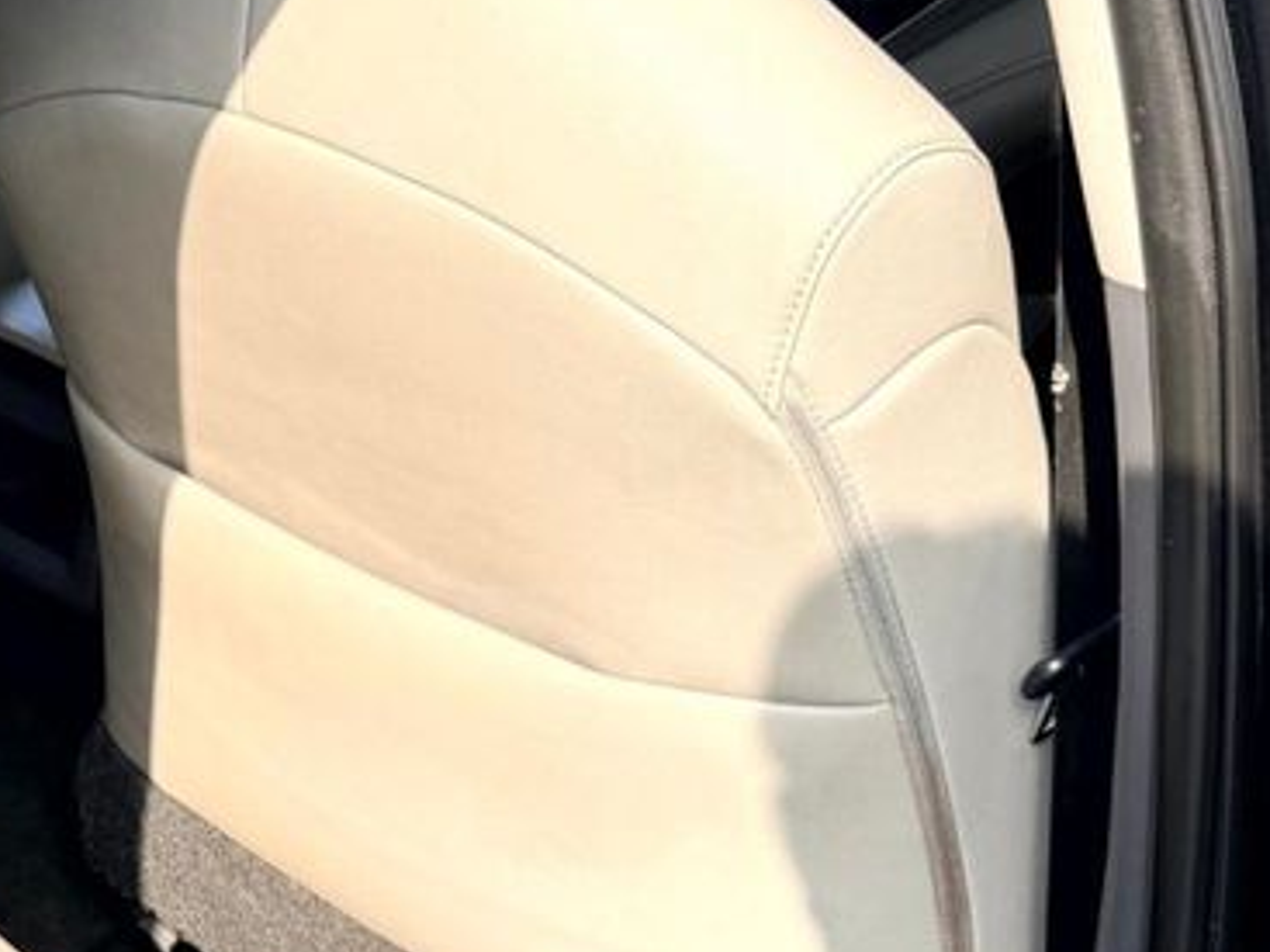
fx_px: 2457
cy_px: 332
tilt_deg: -21.6
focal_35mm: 67
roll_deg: -0.3
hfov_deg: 27.1
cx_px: -45
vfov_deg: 21.8
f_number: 1.78
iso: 80
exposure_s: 1/1156
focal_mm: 6.76
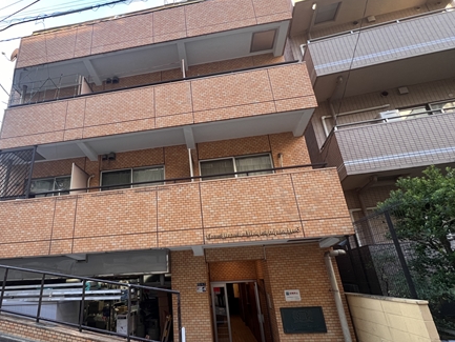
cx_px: 175
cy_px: 189
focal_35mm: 18
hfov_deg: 86.3
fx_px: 237
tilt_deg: +19.6
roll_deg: +2.9
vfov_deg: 71.4
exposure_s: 1/99
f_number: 1.8
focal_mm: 1.57
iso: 125
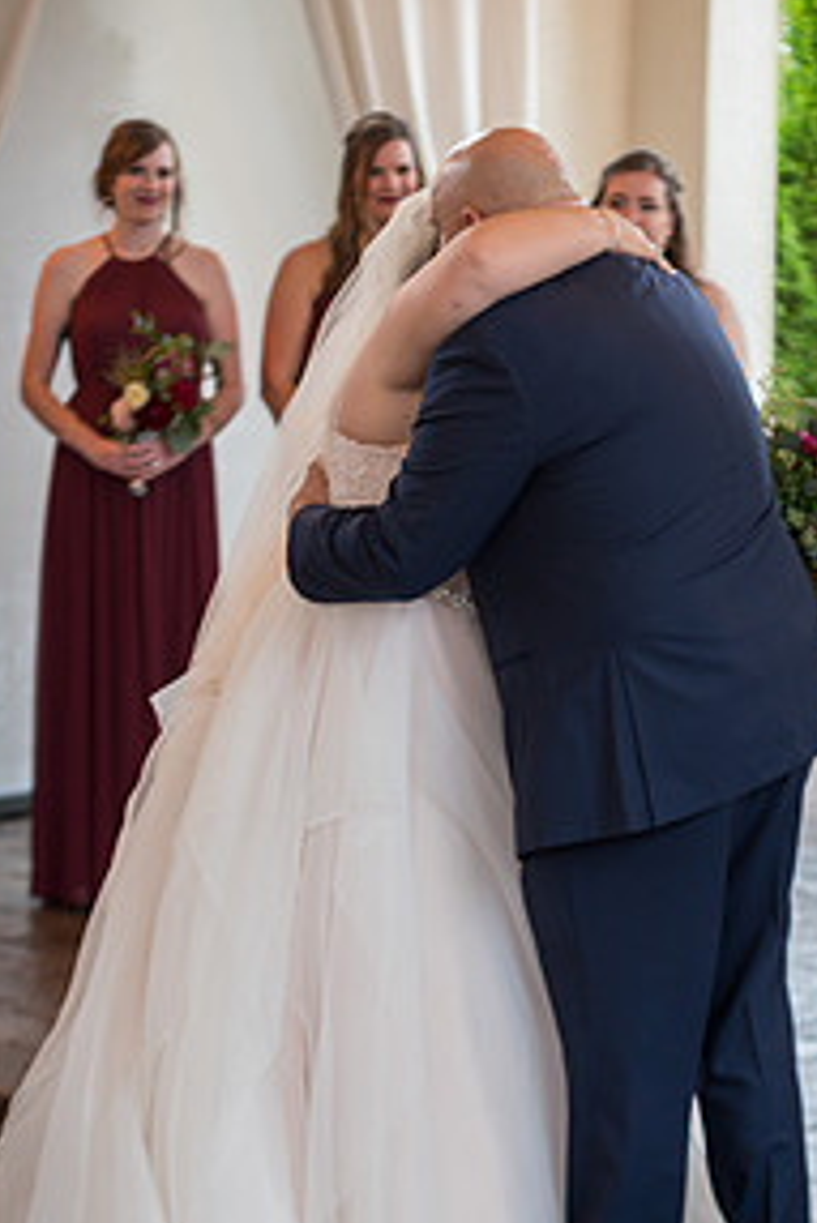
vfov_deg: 18.6
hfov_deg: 12.5
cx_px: 494
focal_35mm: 110
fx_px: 3740
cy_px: 714
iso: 1100
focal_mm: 70
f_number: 2.8
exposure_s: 1/90
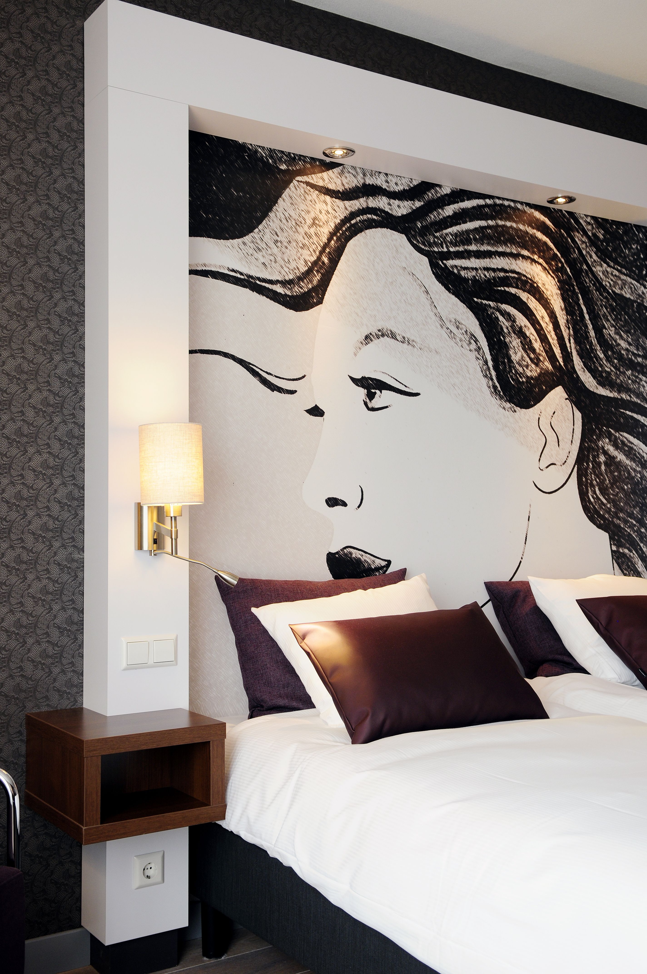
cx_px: 324
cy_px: 487
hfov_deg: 34.1
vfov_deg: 49.6
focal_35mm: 39
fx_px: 1054
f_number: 4
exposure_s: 1/40
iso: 250
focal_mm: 26
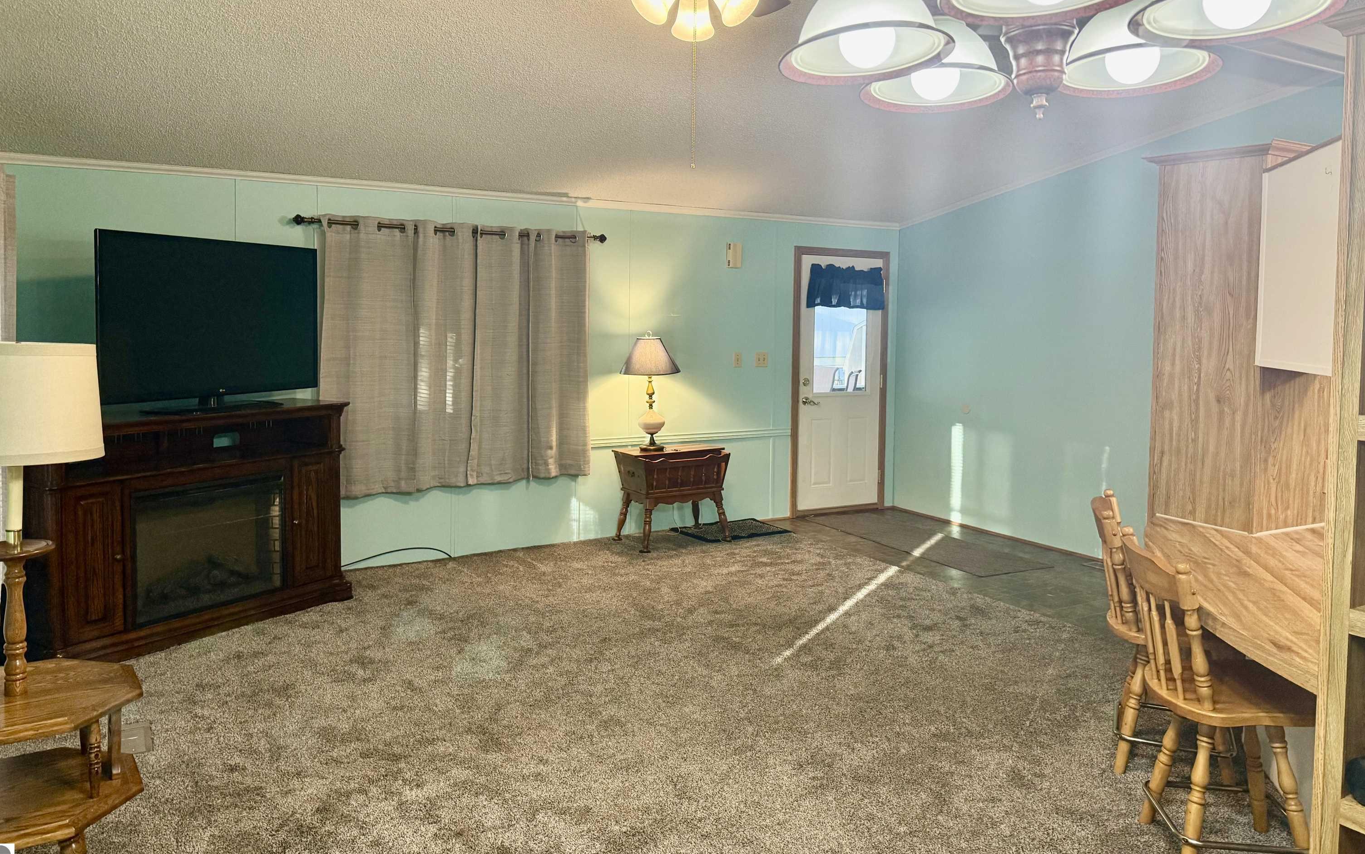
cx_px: 682
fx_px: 967
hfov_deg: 70.4
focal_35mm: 26
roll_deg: -1.3
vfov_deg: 47.4
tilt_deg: -1.5
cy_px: 347
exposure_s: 1/120
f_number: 1.78
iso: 250
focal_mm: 6.76
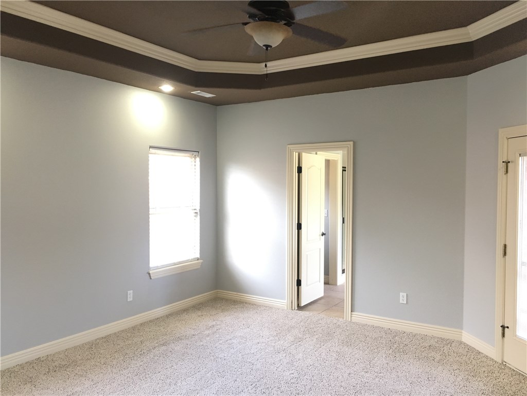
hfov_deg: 61.7
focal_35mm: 29
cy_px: 198
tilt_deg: -2.1
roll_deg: +0.8
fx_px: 442
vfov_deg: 48.2
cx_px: 264
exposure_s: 1/30
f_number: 2.2
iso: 125
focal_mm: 4.15
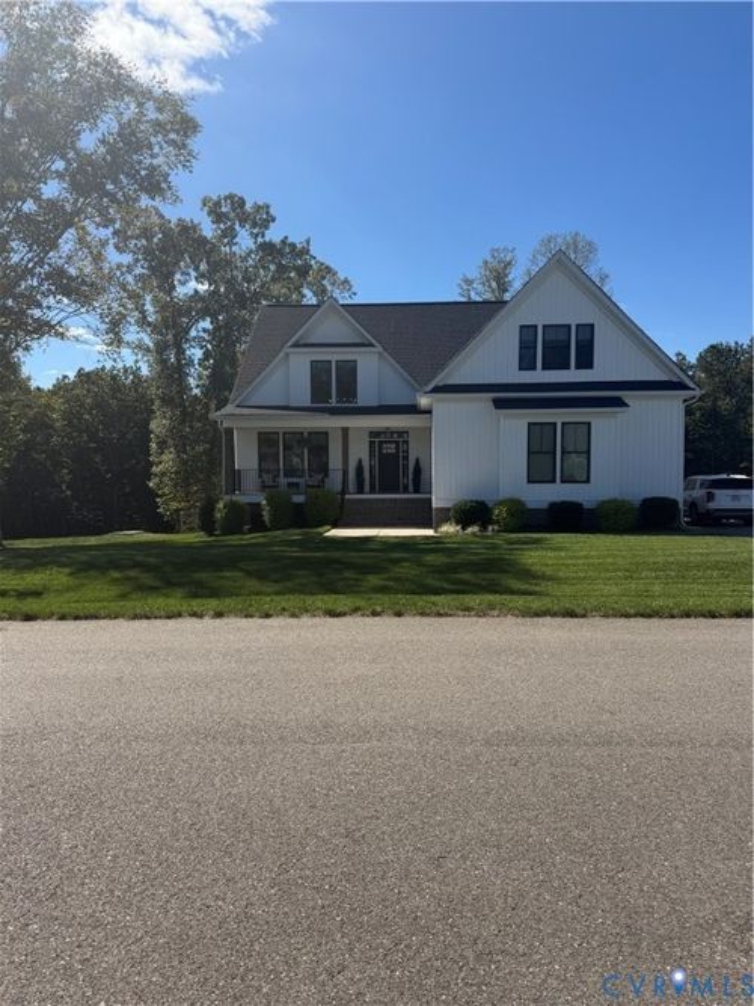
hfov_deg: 56.8
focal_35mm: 24
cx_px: 377
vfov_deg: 71.6
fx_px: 697
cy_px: 503
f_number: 1.78
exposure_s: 1/5319
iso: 80
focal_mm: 6.76
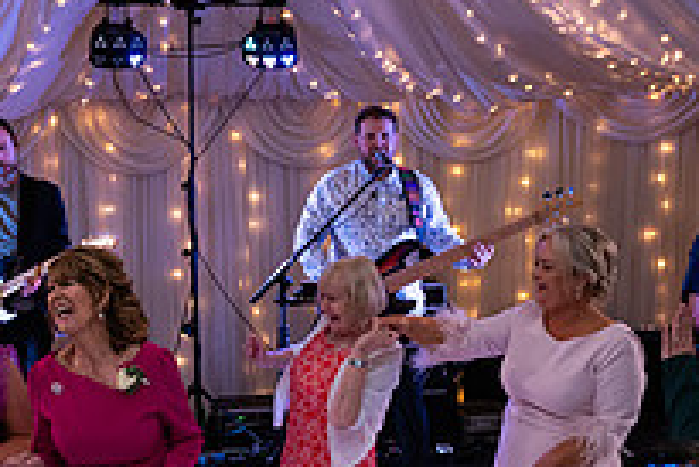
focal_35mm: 68
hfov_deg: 29.3
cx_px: 198
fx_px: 1321
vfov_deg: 19.5
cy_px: 458
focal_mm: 24
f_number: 3.5
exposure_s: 1/160
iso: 1000
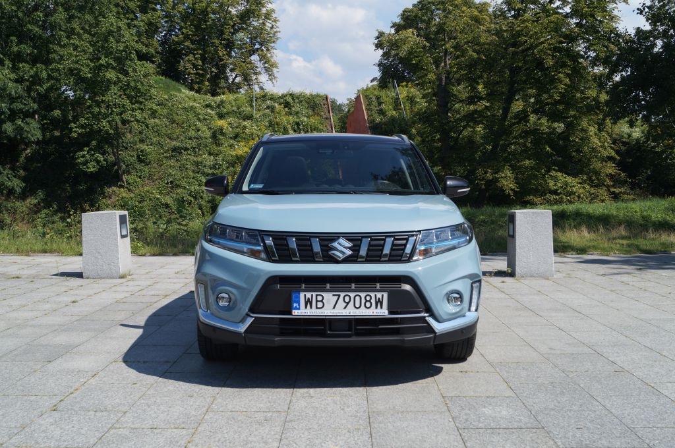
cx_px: 338
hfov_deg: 53.2
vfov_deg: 36.8
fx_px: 674
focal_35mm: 36
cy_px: 224
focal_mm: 24
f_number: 8
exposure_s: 1/320
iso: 100
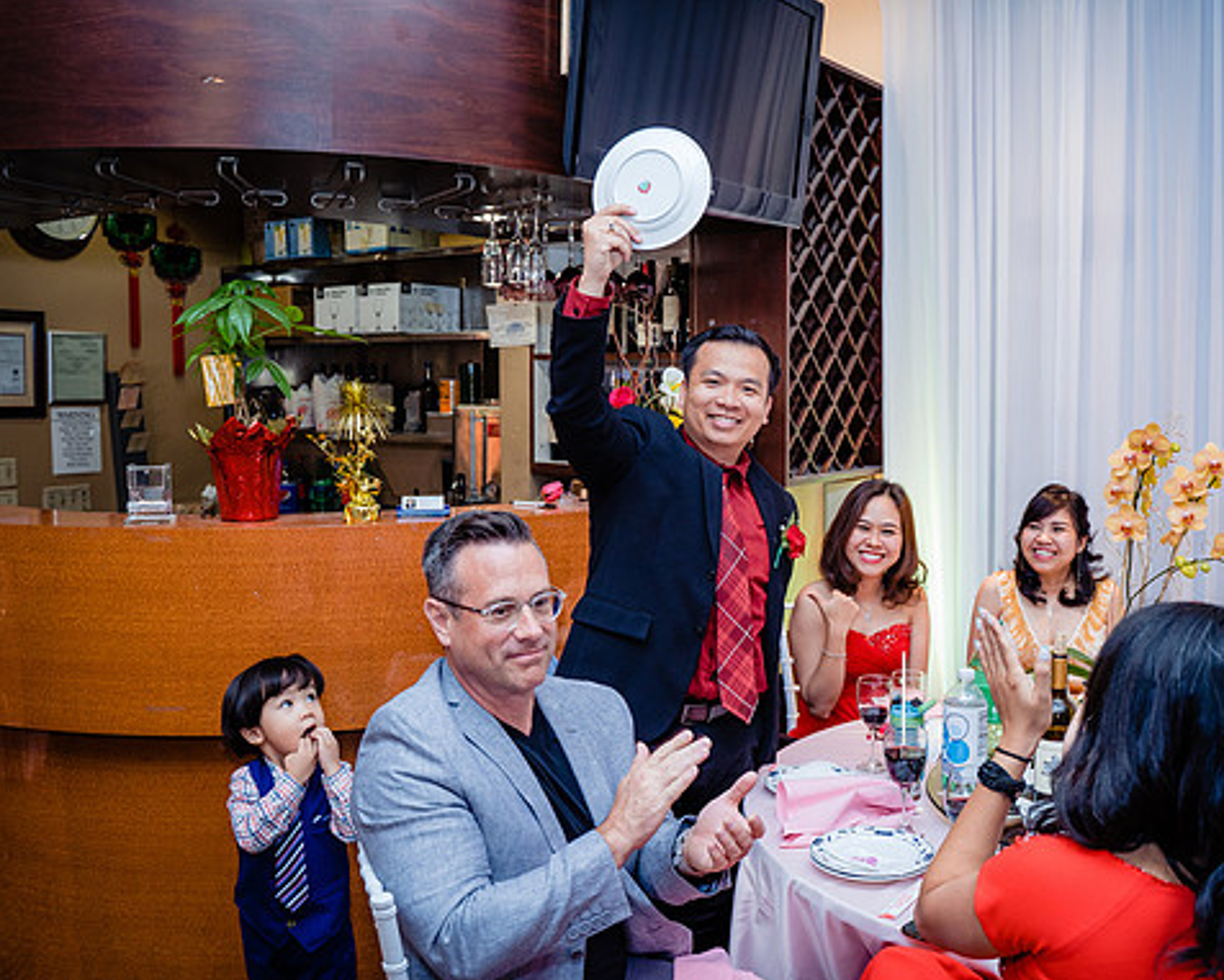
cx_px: 723
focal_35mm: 32
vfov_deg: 45.8
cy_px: 487
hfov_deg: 55.3
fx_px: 1159
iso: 1250
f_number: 4
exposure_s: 1/160
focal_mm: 28
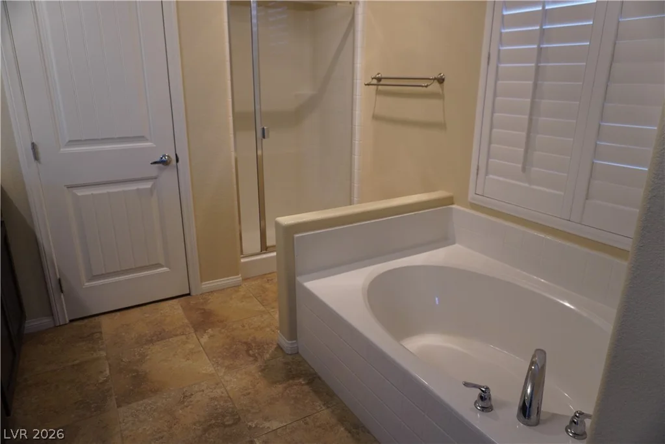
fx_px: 443
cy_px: 222
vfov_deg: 53.1
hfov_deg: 73.7
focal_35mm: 24
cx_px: 332
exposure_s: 1/160
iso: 640
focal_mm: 16
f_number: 4
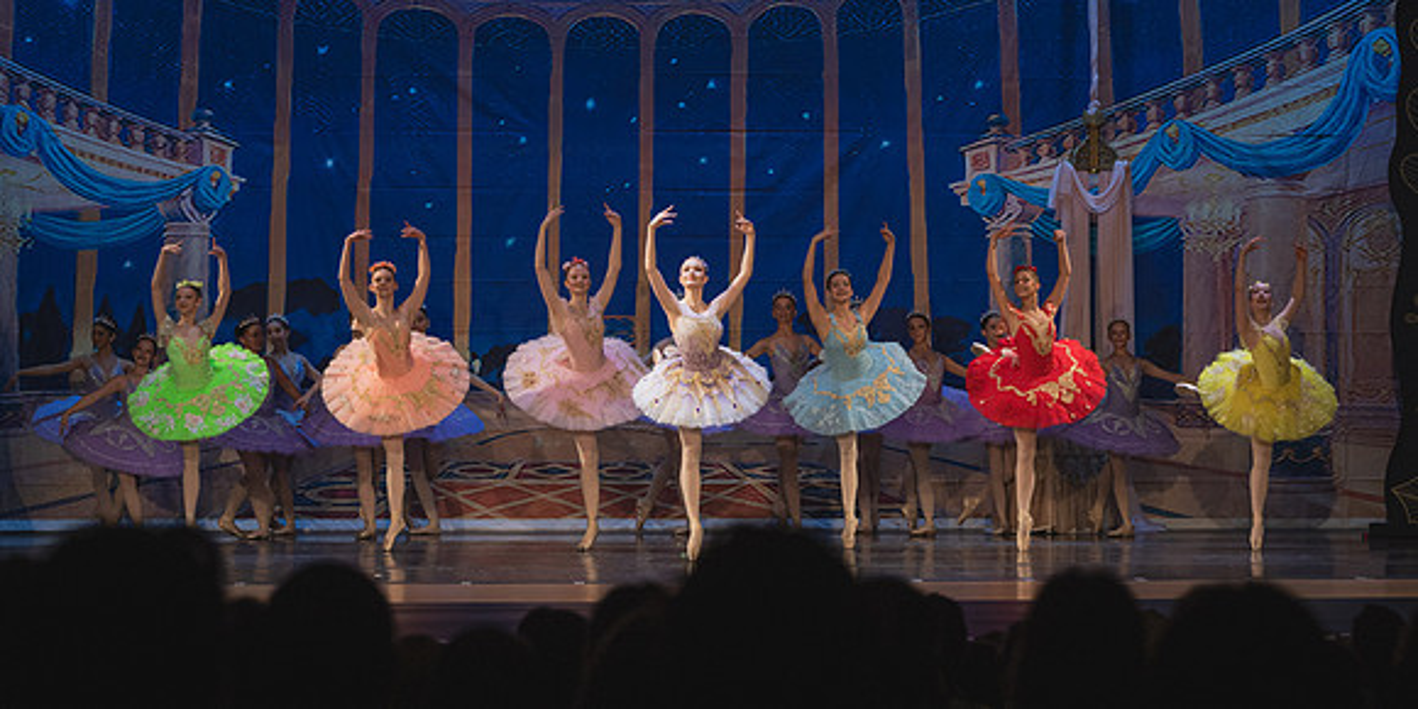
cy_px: 369
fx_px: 4737
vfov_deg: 8.6
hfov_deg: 17.0
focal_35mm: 129
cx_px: 815
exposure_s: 1/320
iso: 800
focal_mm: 86
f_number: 4
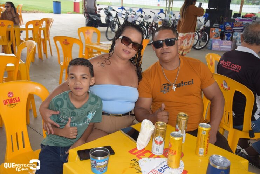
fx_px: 271
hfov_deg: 51.3
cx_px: 130
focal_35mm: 38
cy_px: 87
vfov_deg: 35.5
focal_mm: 25
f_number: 5.6
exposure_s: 1/125
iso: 140
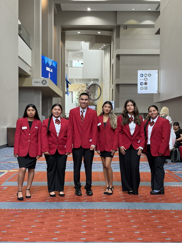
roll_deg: -1.0
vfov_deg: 36.8
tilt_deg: +0.5
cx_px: 91
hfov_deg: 28.0
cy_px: 122
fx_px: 365
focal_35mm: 52
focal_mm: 5.96
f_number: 1.6
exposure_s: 1/57
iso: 125
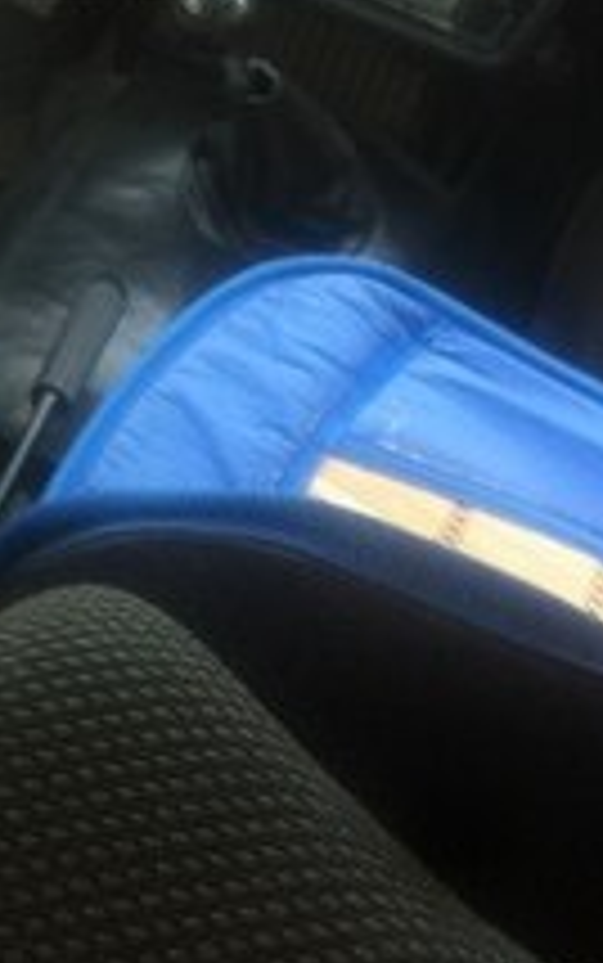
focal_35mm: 86
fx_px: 2258
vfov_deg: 22.9
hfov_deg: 14.7
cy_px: -58
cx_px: -106
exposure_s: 1/15
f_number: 2.8
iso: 80
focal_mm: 3.85
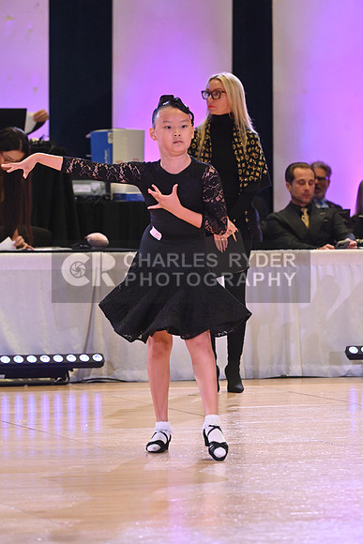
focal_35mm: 200
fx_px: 3023
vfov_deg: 10.3
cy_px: 272
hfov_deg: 6.9
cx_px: 182
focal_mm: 200
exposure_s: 1/400
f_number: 6.3
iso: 4000
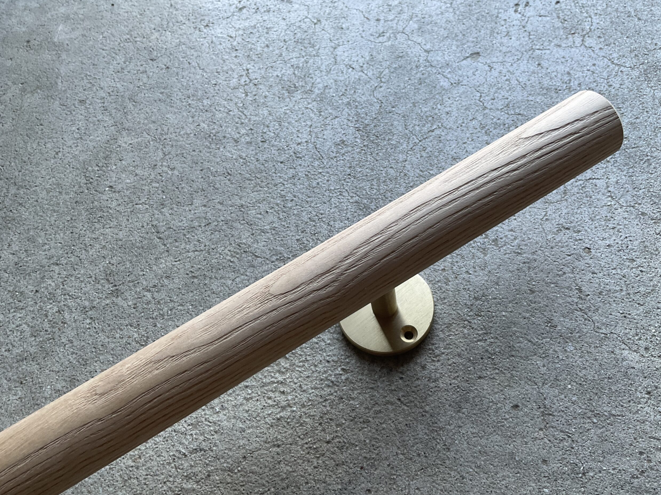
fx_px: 573
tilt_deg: -58.1
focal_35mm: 30
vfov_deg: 46.8
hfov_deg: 60.0
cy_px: 247
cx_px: 337
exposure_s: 1/122
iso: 50
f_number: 1.8
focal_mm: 3
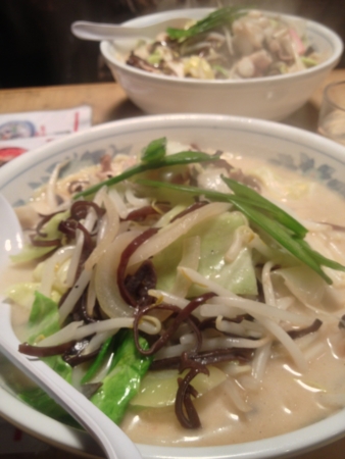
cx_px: 172
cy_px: 230
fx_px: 465
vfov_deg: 52.6
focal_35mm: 35
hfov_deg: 40.7
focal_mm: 4.28
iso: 64
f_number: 2.4
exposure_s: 1/20
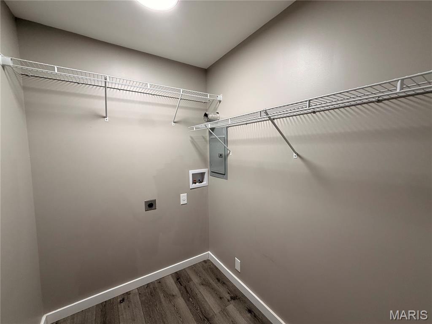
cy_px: 162
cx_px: 216
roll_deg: +0.6
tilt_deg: -5.5
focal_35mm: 14
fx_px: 175
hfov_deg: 102.1
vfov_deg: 85.7
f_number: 2.2
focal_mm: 2.22
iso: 200
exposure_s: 1/60
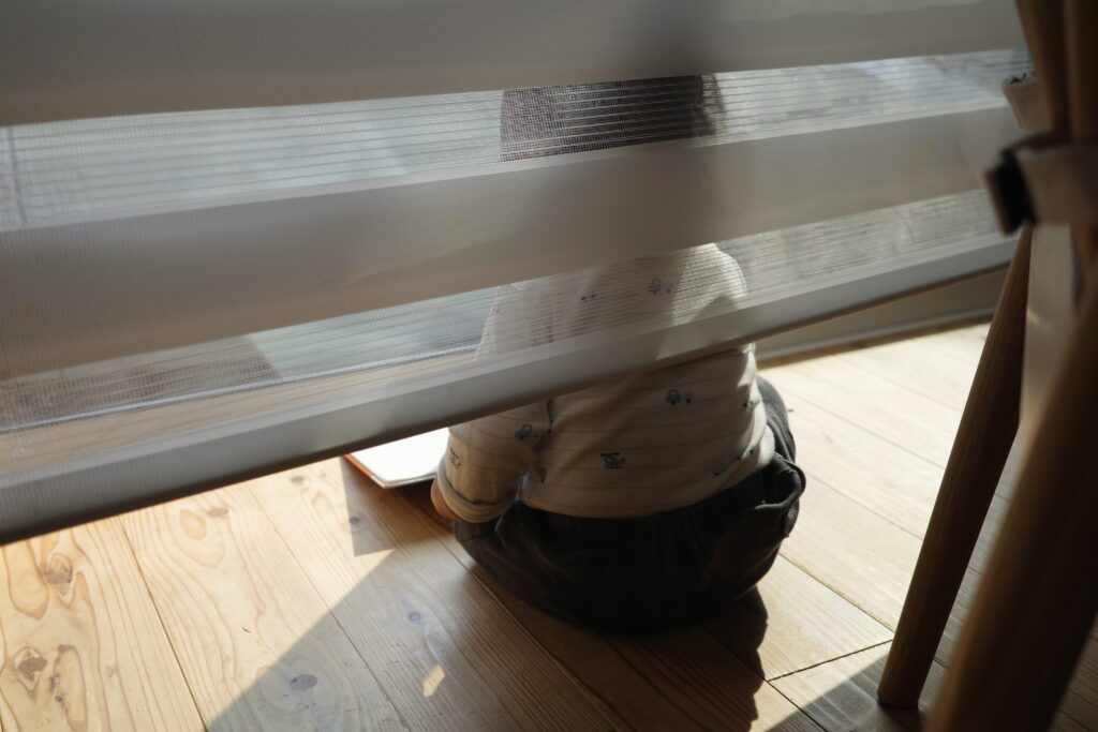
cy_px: 366
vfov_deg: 33.4
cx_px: 549
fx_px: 1220
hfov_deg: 48.5
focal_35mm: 40
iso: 400
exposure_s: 1/400
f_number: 2.8
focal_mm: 26
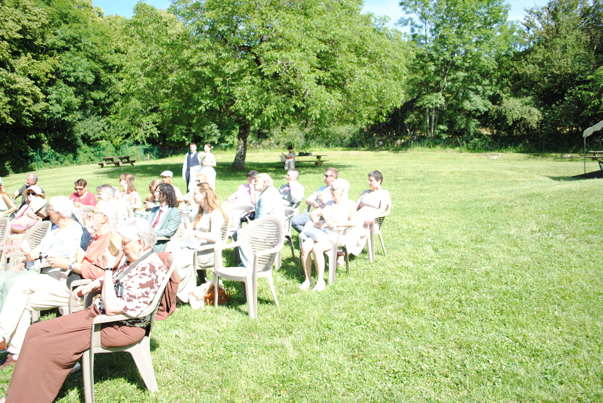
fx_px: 453
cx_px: 302
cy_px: 202
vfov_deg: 48.0
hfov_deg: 67.3
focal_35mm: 27
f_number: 8
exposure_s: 1/250
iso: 100
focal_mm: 18
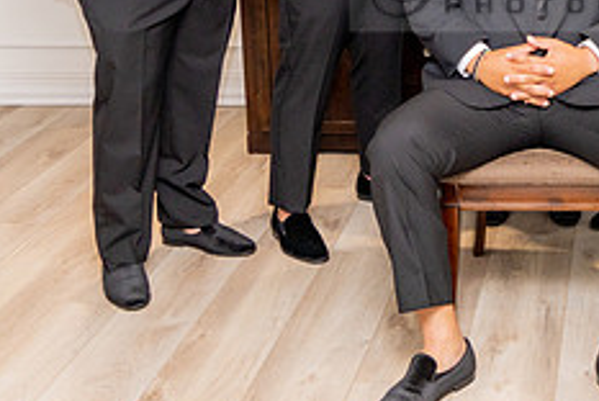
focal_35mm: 72
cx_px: 562
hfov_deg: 26.9
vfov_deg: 18.4
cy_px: -25
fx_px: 1199
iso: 640
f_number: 4
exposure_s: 1/160
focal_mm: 24
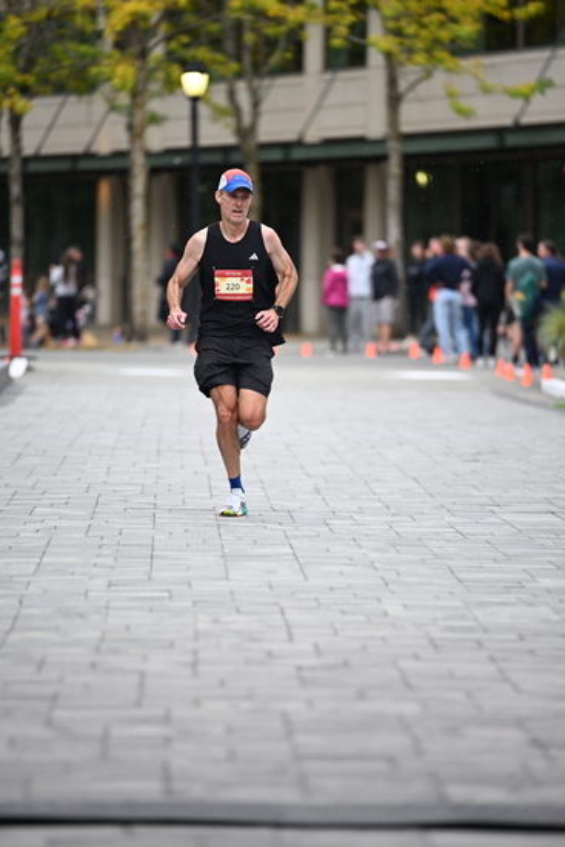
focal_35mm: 200
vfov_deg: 10.3
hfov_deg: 6.9
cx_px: 282
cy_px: 424
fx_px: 4705
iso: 1250
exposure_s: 1/1600
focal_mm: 200
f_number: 2.8
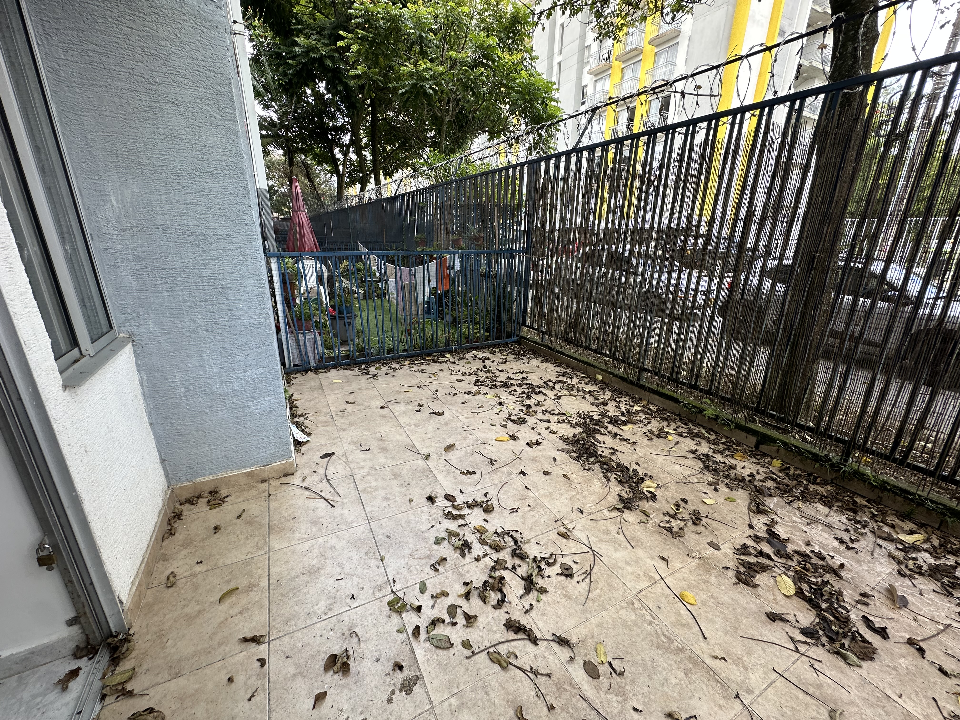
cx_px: 480
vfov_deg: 85.7
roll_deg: -0.3
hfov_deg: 102.1
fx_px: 388
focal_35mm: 14
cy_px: 360
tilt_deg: -18.3
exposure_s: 1/124
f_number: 2.2
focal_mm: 2.22
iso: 40
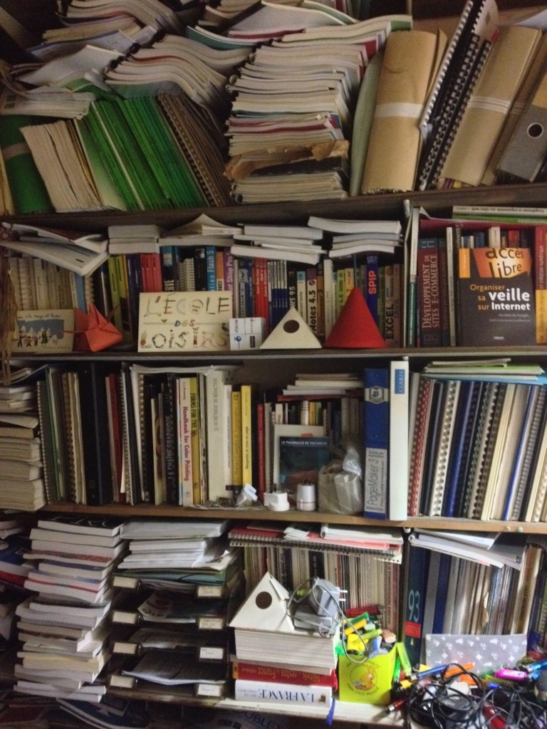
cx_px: 274
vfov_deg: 52.6
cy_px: 364
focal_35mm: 35
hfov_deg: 40.7
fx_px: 737
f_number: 2.4
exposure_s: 1/15
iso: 800
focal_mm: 4.28
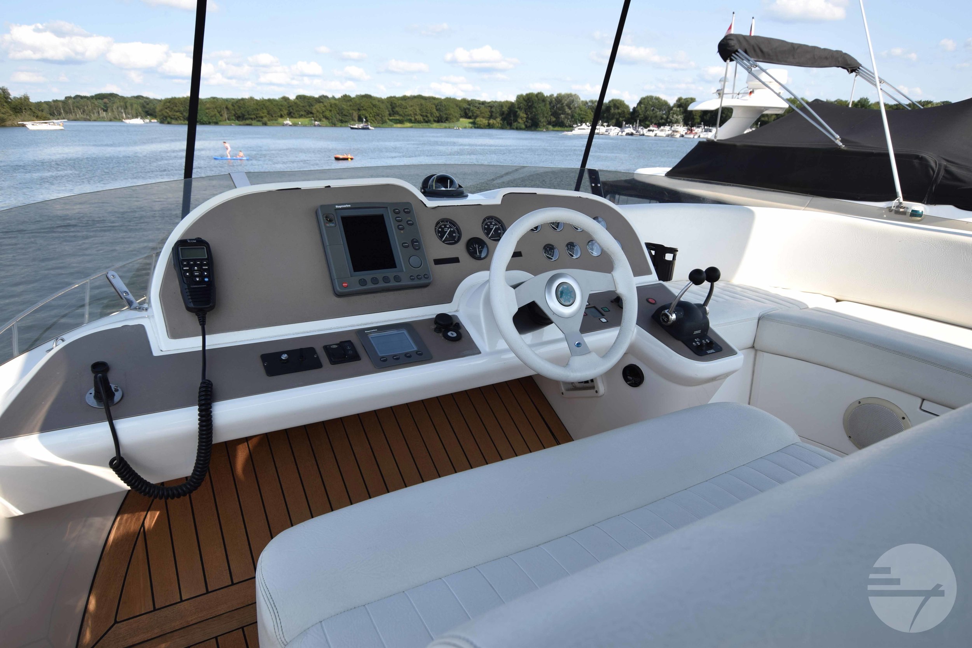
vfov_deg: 59.5
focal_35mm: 21
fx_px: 567
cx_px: 486
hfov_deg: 81.2
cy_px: 324
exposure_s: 1/160
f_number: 8
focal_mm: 14
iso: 100
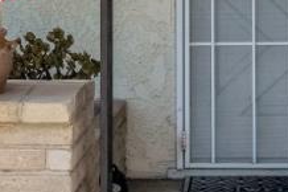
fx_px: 1599
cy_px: -48
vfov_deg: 6.8
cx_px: 250
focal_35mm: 200
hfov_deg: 10.2
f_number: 7.1
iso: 640
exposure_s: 1/1000
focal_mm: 29
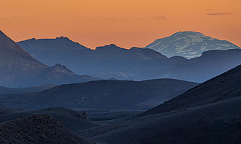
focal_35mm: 595
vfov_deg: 2.1
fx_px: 3860
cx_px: 86
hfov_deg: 3.6
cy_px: 47
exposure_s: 1/100
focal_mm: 321
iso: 200
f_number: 8
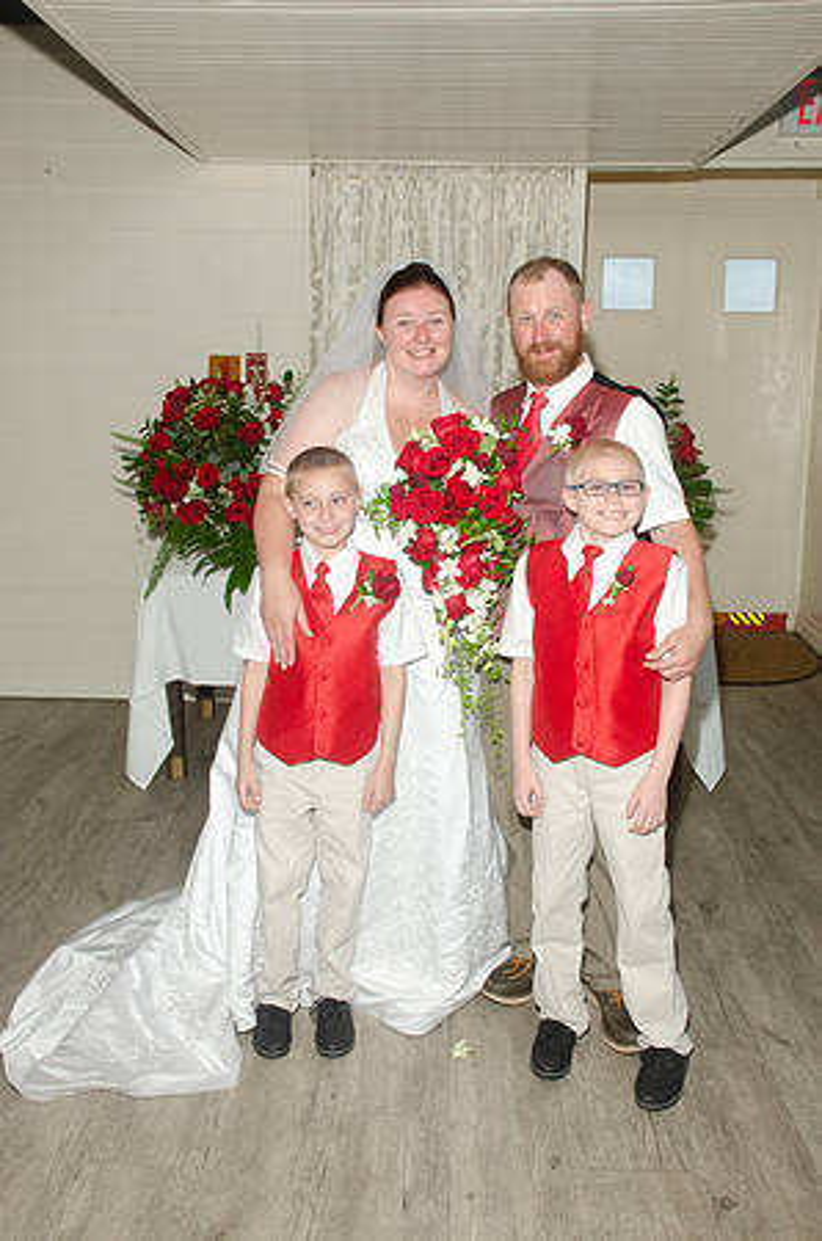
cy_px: 620
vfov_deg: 57.3
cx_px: 411
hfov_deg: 39.8
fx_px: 1135
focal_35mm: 33
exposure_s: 1/250
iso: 400
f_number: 6.3
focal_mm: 22
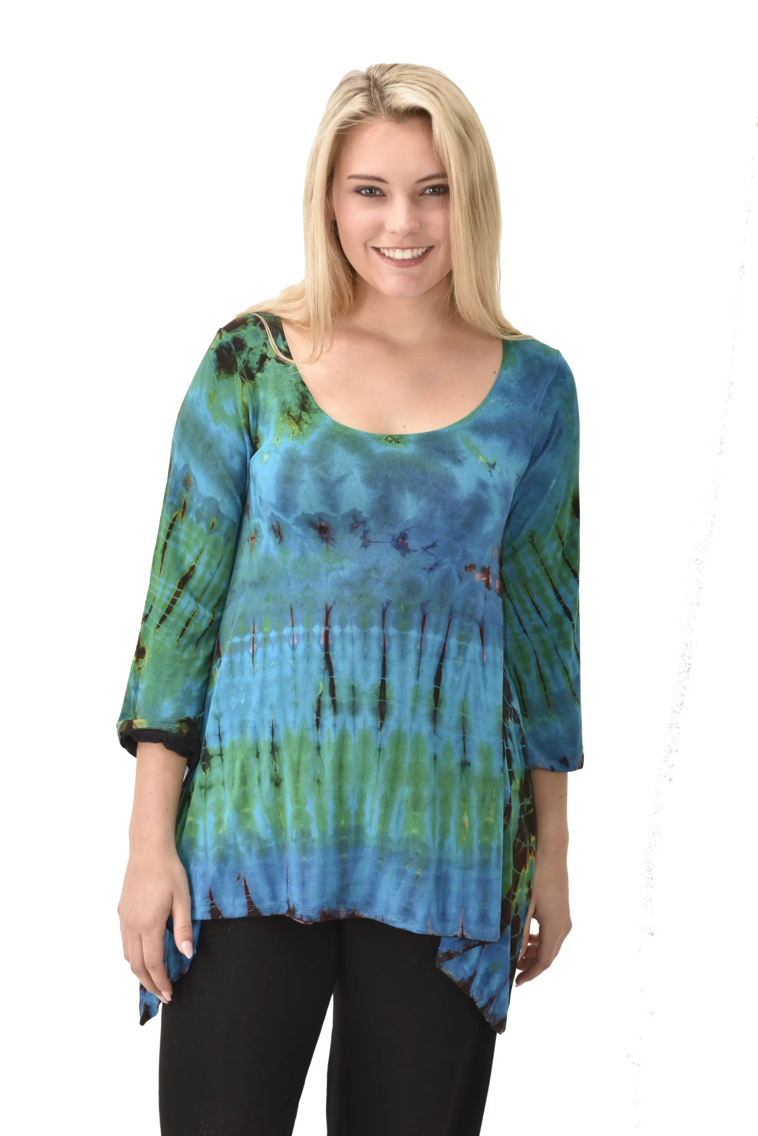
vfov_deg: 28.8
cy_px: 568
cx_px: 379
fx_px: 2209
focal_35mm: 70
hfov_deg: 19.5
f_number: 9
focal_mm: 70
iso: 64
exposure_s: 1/250
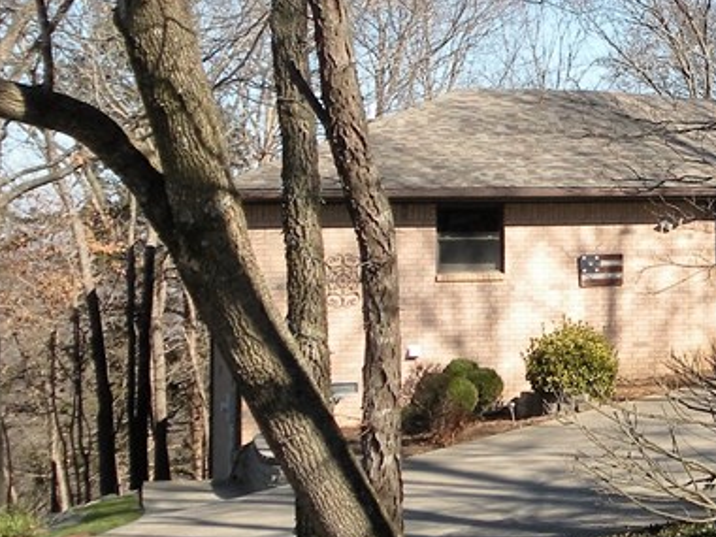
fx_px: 1841
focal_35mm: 89
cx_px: 895
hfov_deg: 20.4
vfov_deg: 16.4
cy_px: 78
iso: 64
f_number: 3.2
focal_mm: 5.8
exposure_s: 1/613
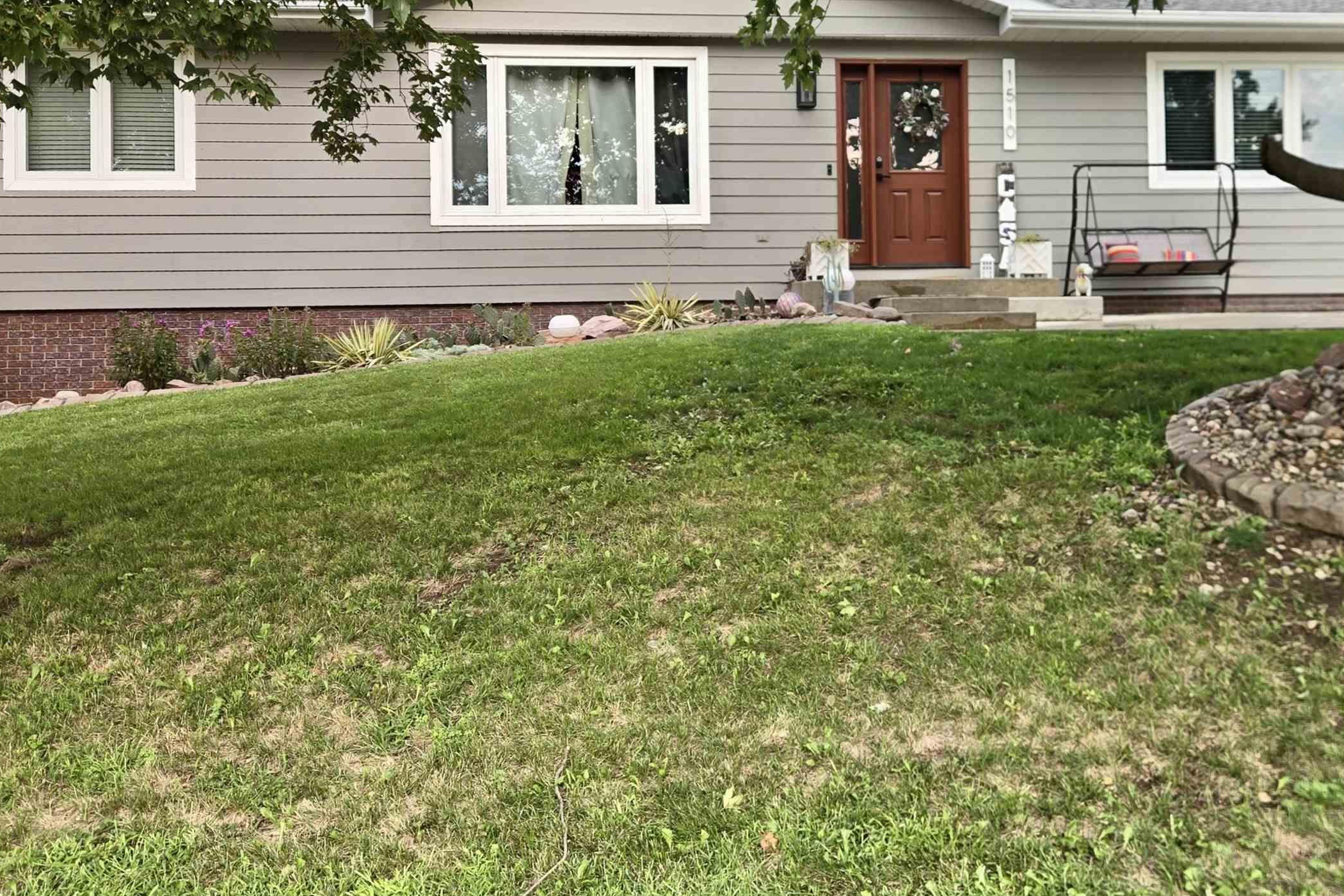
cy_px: 307
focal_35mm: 35
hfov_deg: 54.0
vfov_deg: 37.5
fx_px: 1307
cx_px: 820
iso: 25
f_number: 1.8
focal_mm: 5.4
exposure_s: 1/229
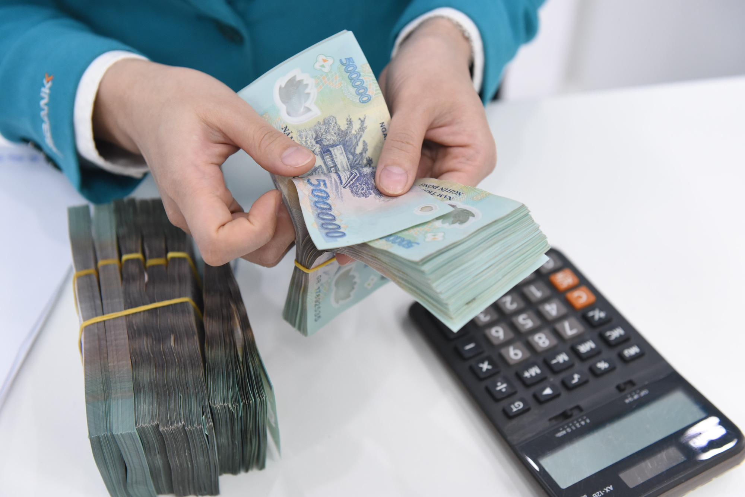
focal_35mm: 50
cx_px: 372
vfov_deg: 27.0
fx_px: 1035
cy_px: 248
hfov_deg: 39.6
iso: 2500
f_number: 4
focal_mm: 50
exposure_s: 1/400
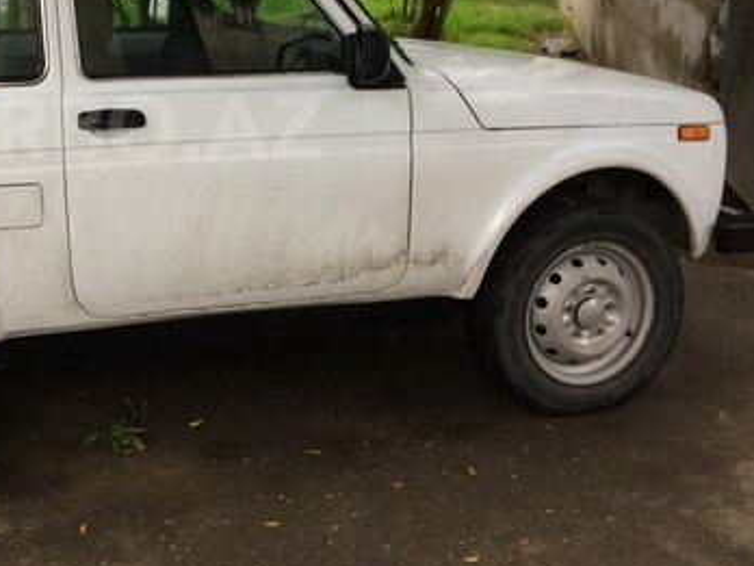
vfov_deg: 26.2
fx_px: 1198
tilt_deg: -12.8
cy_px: 127
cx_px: 100
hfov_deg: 33.4
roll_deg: +0.5
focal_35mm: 55
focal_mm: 4.15
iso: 32
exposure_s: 1/33
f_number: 2.2
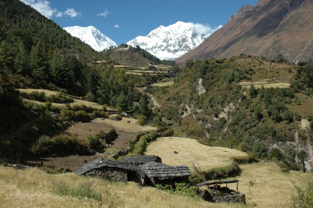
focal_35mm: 40
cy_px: 104
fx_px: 352
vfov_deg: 33.0
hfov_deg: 47.9
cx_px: 156
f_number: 10
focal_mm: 27
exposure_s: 1/400
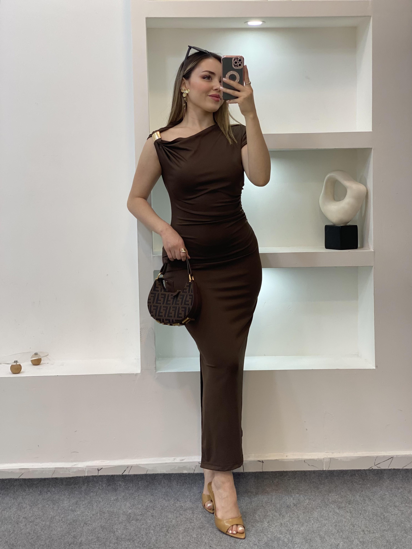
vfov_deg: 36.8
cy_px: 274
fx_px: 825
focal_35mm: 52
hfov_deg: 28.0
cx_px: 206
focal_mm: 6
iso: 80
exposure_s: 1/100
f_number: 2
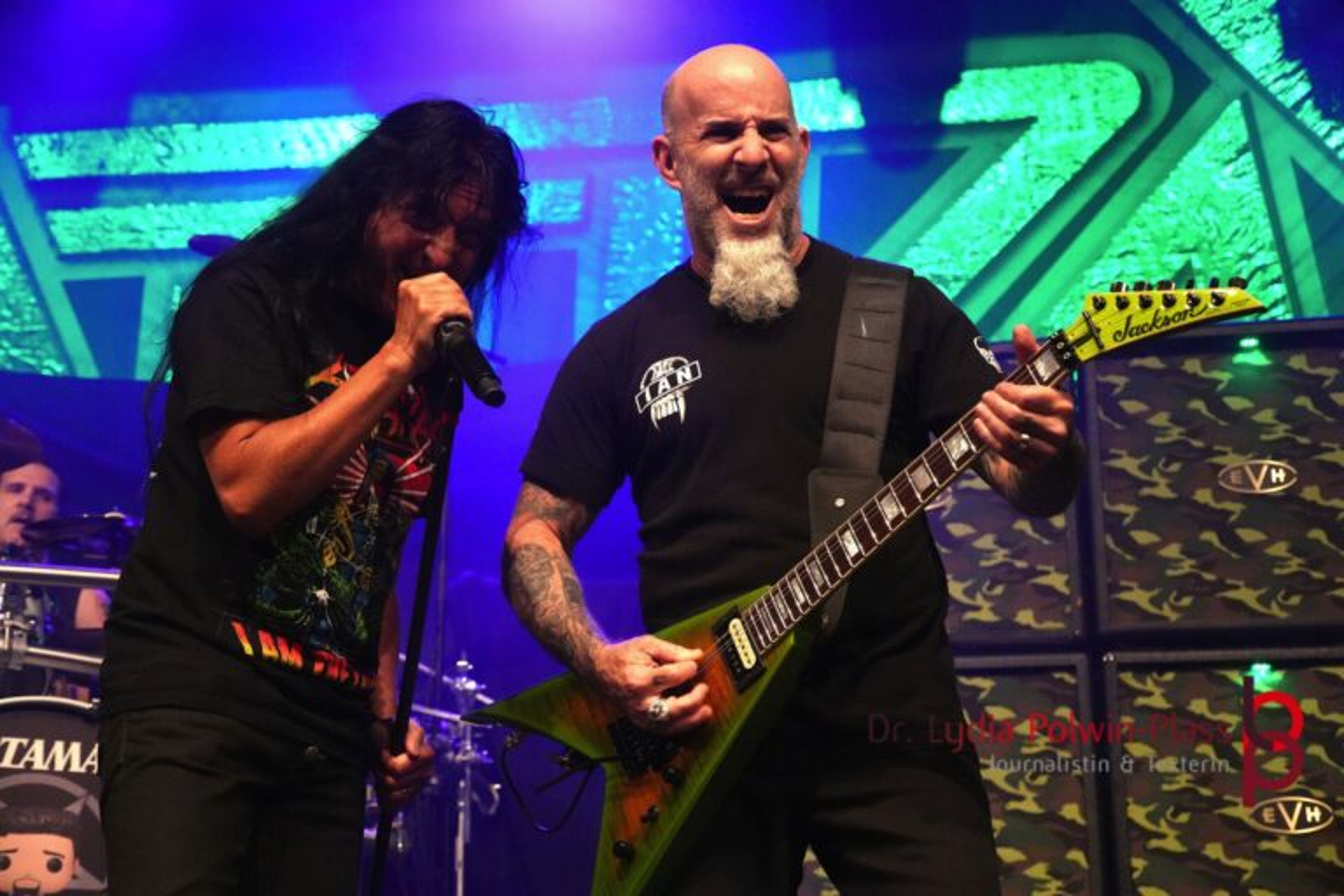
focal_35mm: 63
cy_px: 448
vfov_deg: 21.6
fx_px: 2352
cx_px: 672
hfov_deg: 31.9
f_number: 4.5
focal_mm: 42
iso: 6400
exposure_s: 1/160
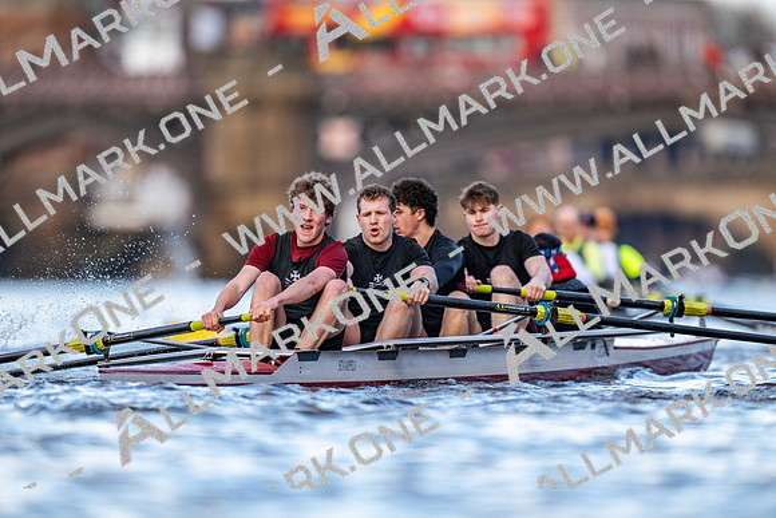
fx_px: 12936
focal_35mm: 600
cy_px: 259
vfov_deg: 2.3
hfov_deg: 3.4
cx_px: 388
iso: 1600
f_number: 4
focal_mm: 600
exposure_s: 1/2500
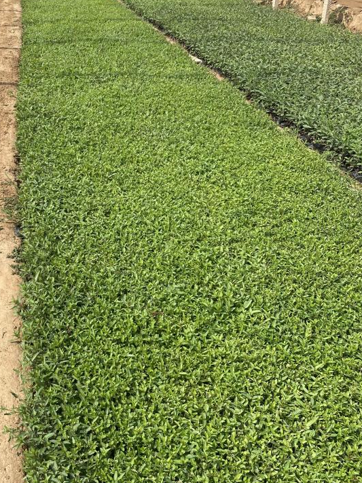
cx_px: 98
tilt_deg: -26.1
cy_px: 223
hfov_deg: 36.1
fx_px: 544
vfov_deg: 47.8
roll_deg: +1.0
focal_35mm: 39
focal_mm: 4.25
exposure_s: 1/2028
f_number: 1.8
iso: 32
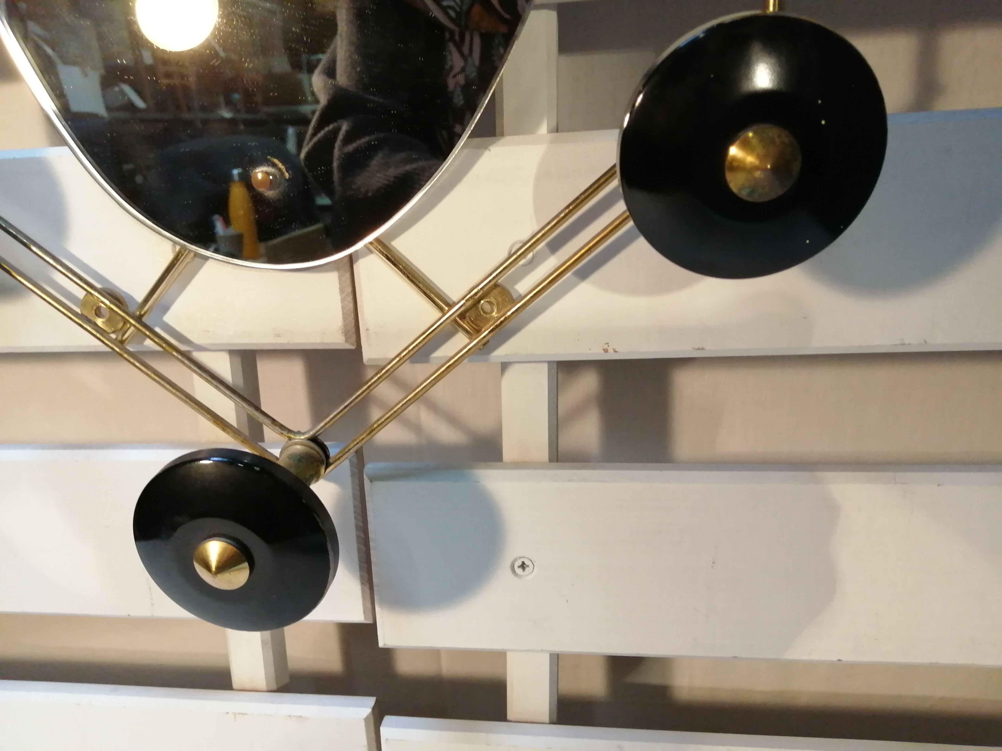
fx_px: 753
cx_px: 501
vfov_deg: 53.1
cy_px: 376
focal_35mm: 26
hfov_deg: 67.3
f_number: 1.8
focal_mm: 3.46
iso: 250
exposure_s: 1/100
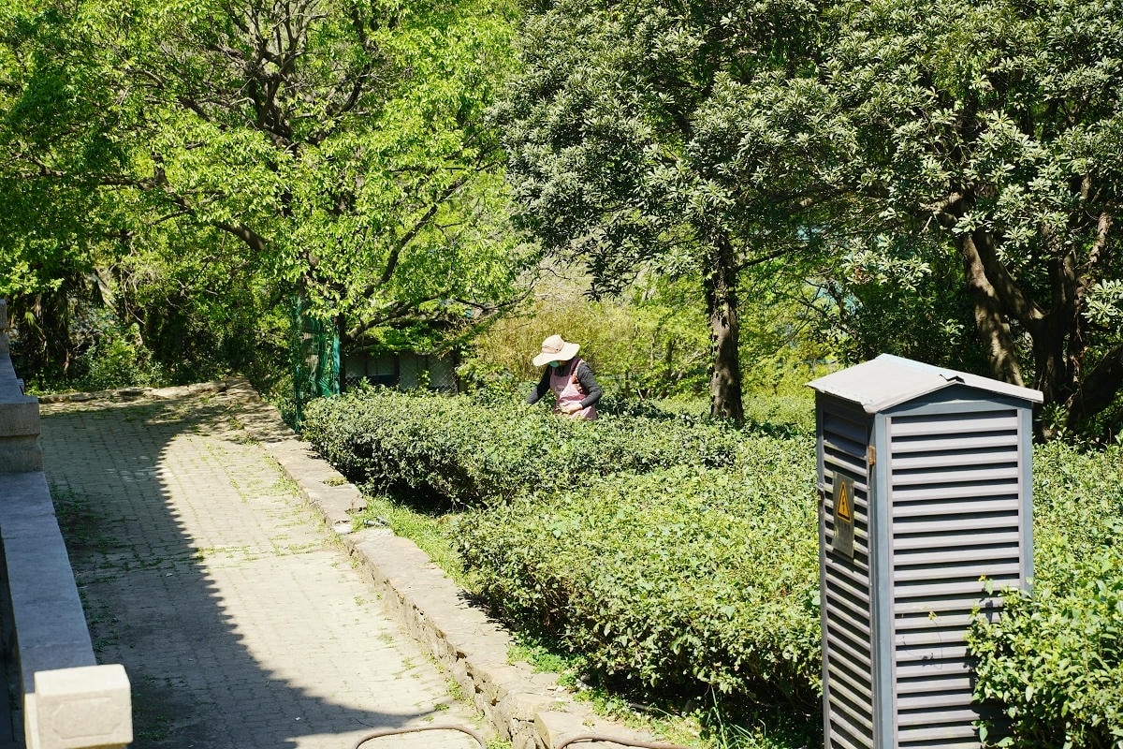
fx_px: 2339
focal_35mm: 75
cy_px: 374
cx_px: 562
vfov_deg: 18.2
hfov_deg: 27.0
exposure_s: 1/125
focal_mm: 75
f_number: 5.6
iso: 100
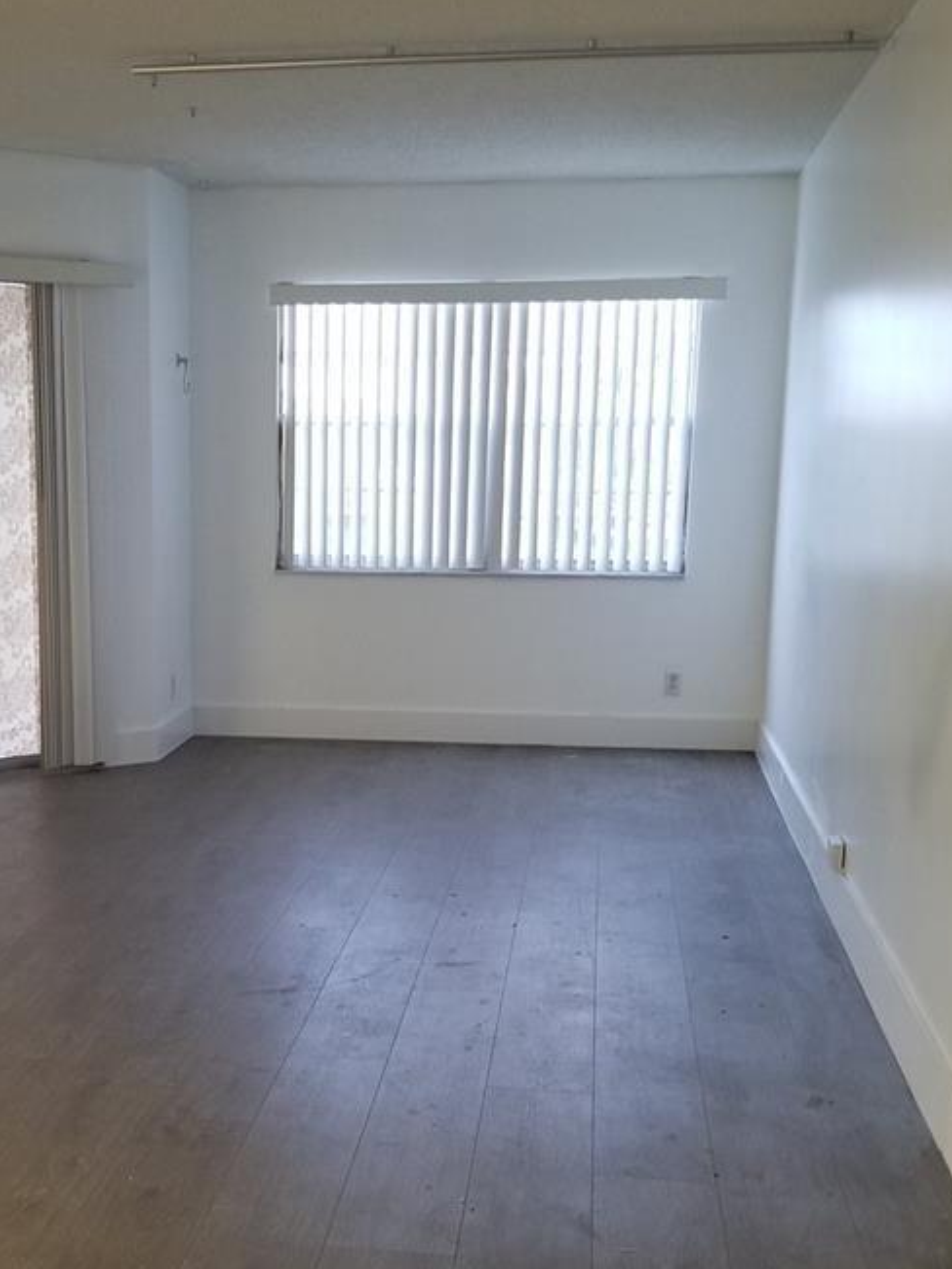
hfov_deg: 29.8
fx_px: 1759
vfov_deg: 39.2
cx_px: 250
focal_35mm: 48
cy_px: 851
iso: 250
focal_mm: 4.25
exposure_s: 1/15
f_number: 1.7
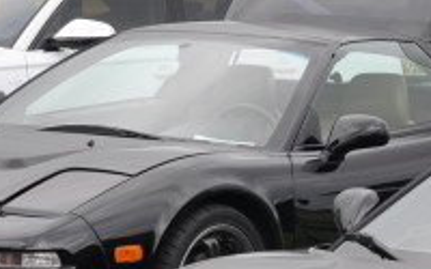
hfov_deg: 8.8
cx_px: 352
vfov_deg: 5.5
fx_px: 2796
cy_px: 257
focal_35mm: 238
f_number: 8
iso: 200
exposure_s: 1/250
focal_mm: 50
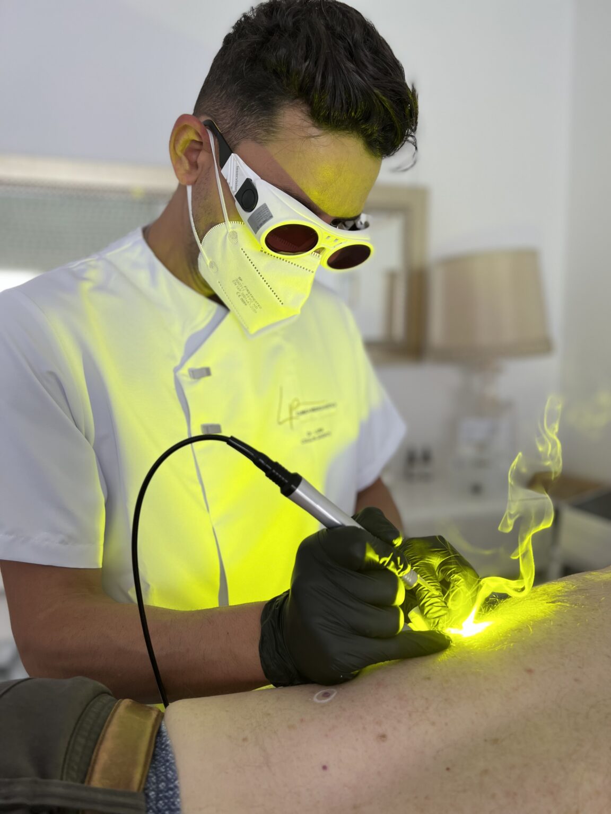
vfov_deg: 67.3
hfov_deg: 53.1
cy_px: 407
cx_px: 306
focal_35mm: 26
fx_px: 612
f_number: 1.5
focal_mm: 5.7
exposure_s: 1/121
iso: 40
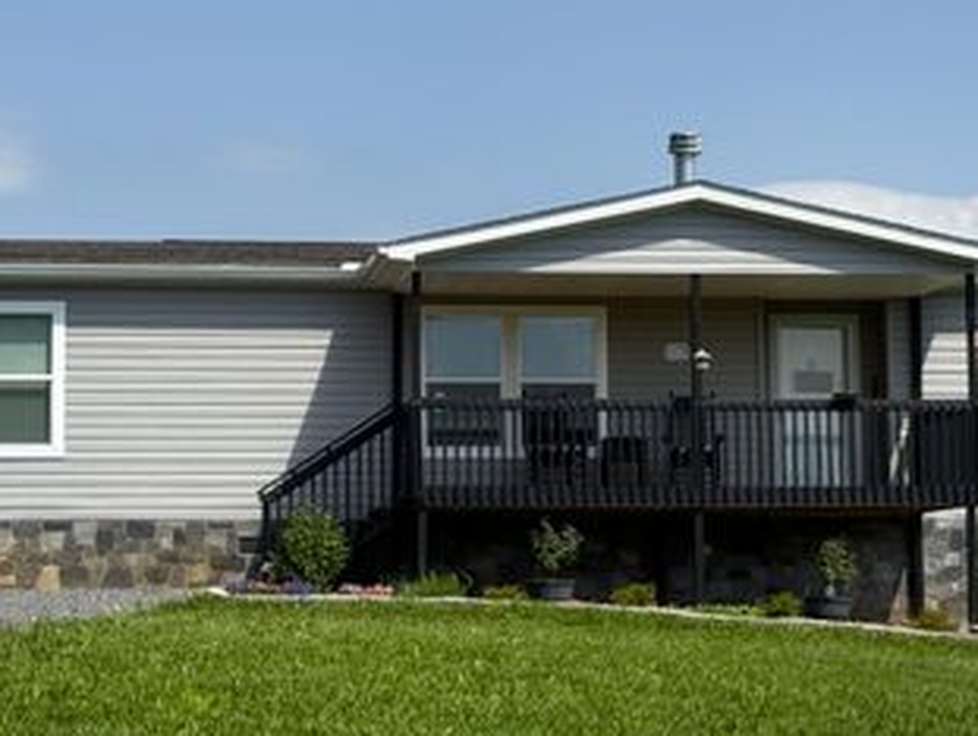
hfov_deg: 17.2
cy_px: 250
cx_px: 481
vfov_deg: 13.0
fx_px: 3225
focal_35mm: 114
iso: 64
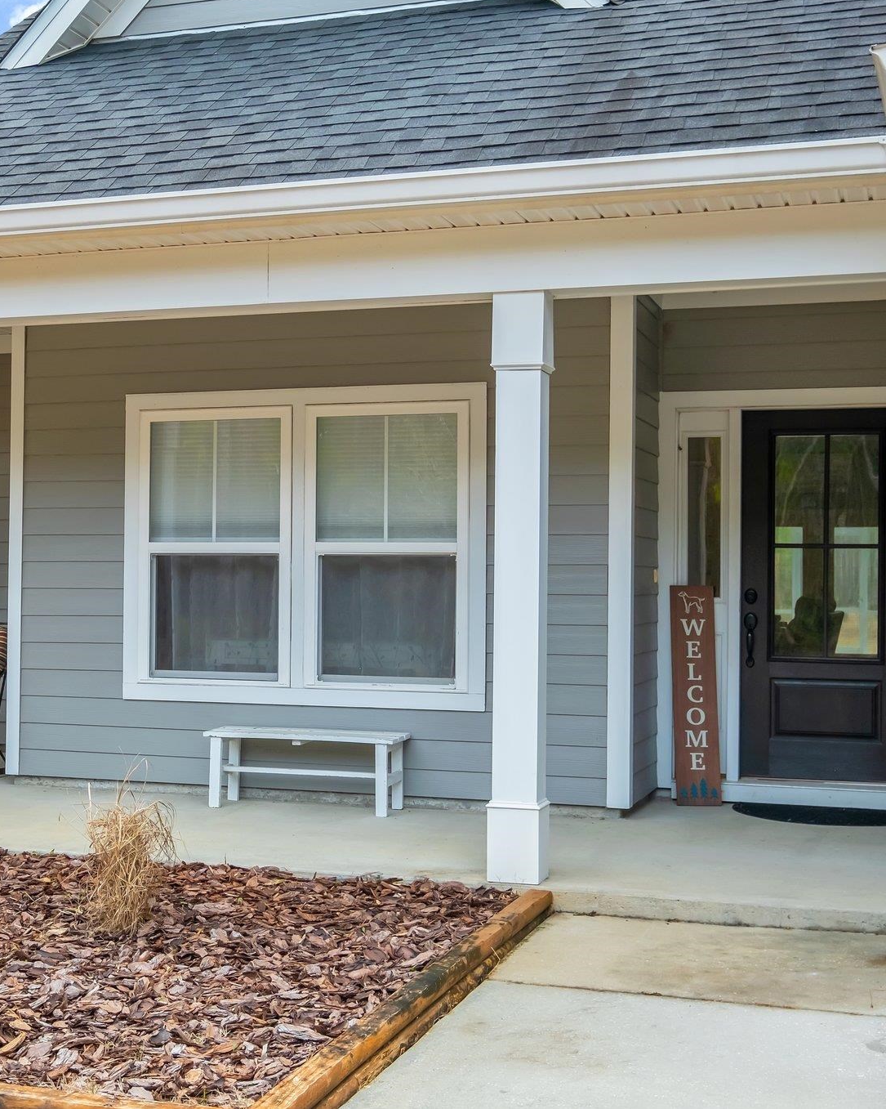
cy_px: 553
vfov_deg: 36.7
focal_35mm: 51
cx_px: 311
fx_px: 1672
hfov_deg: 29.5
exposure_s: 1/200
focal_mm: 24
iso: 500
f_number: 8
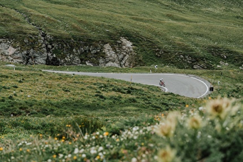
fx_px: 473
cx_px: 122
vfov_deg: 19.5
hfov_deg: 28.8
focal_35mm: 70
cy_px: 81
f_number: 4
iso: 320
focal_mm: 70
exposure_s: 1/1600
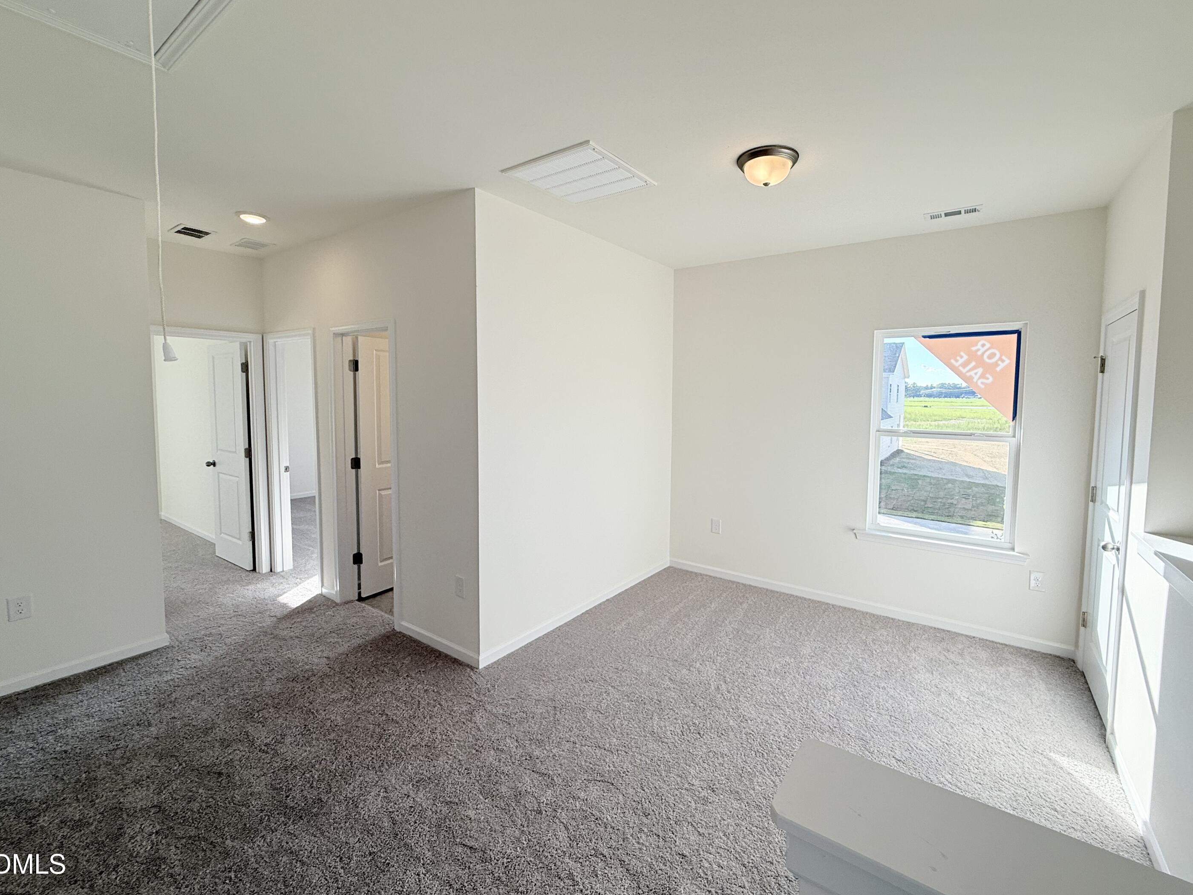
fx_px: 517
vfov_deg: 81.7
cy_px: 429
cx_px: 629
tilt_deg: -3.7
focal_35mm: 15
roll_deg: -0.3
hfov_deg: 98.1
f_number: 2.2
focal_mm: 2.22
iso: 50
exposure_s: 1/288
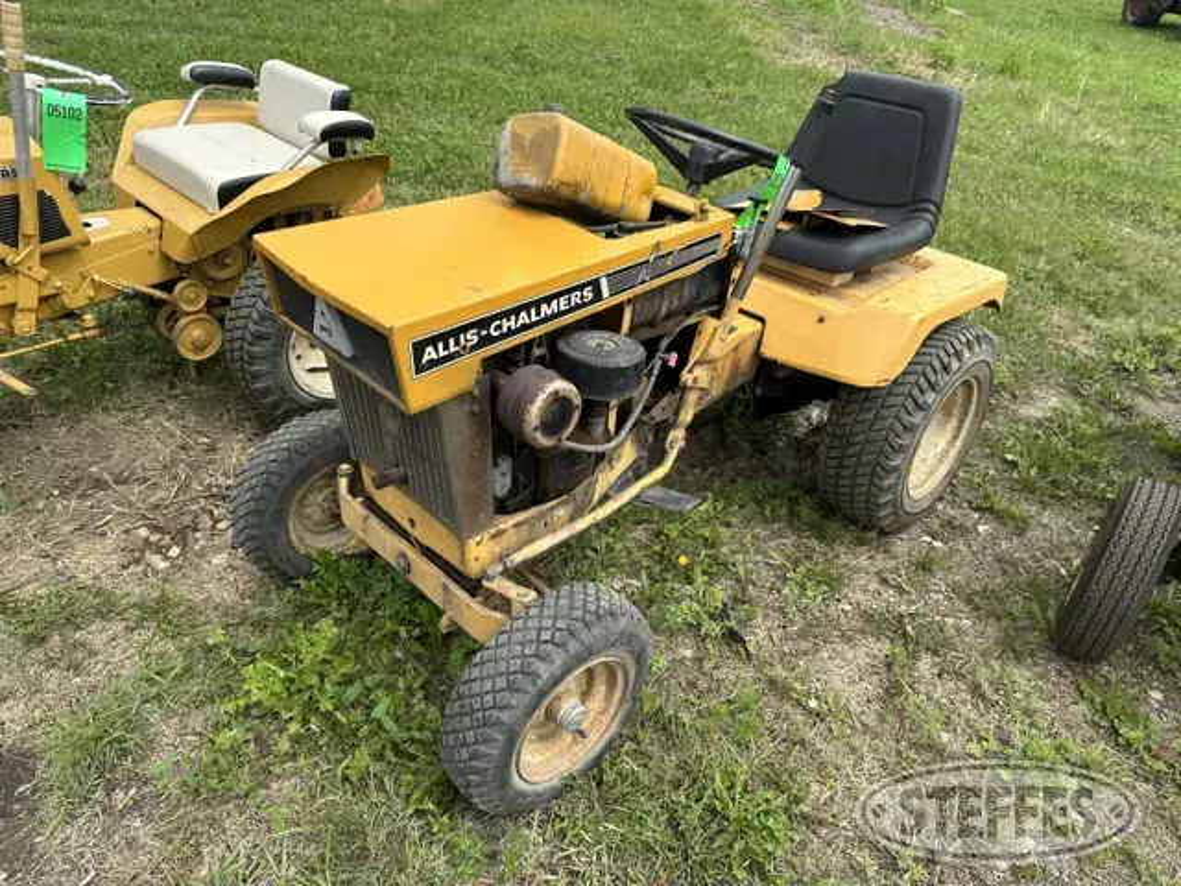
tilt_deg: -30.9
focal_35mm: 24
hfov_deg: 71.6
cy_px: 443
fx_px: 819
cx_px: 590
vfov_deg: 56.8
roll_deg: -4.0
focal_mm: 6.86
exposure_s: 1/2410
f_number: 1.78
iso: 80
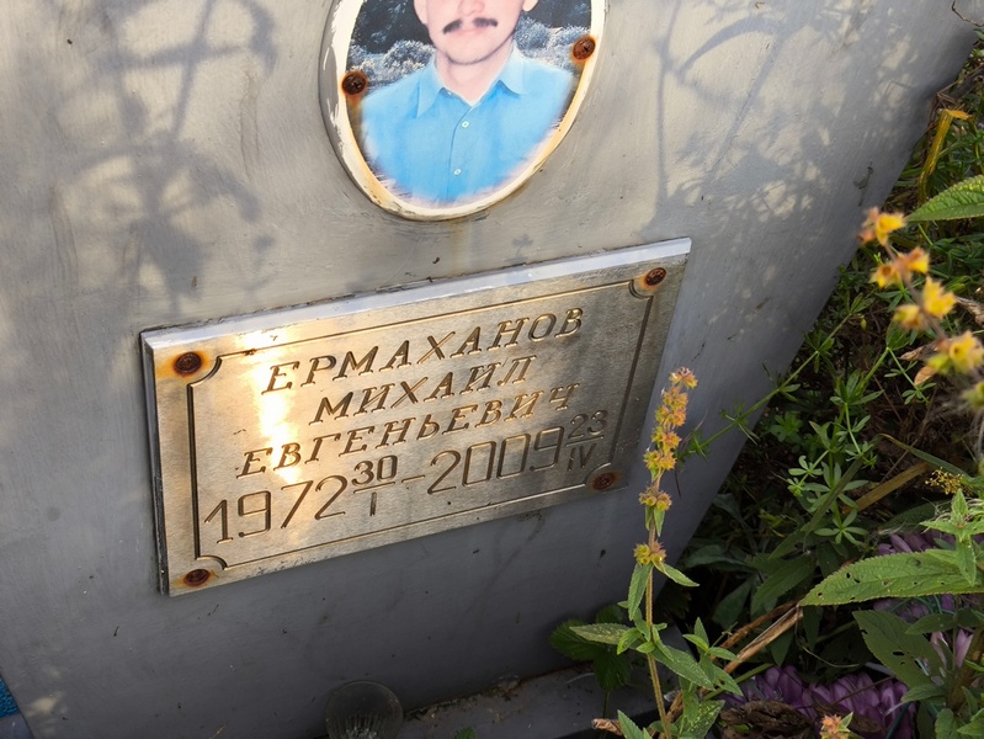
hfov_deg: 38.2
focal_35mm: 50
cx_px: 492
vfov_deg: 29.1
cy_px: 370
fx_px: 1422
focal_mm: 4.71
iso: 50
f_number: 1.7
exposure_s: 1/155
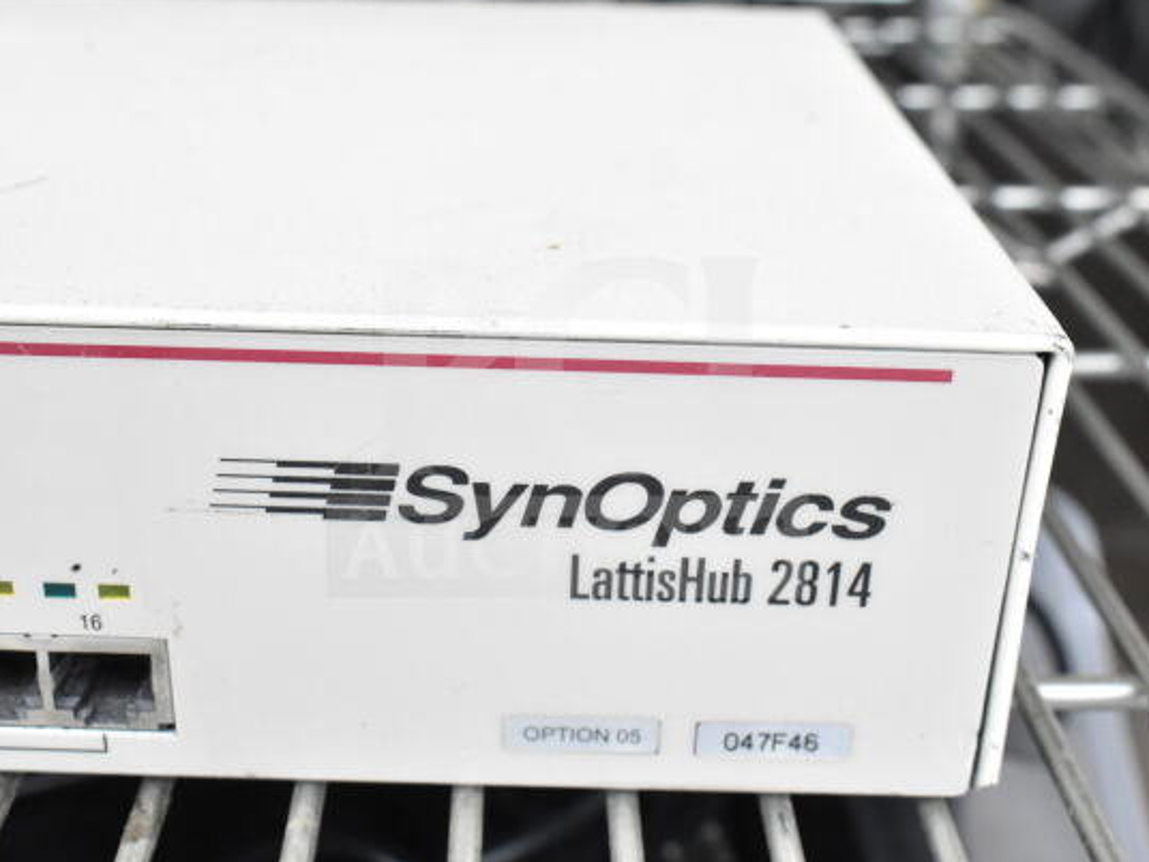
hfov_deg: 41.2
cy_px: 428
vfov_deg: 31.5
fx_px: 1527
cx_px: 566
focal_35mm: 46
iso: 1600
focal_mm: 28
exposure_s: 1/250
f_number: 8
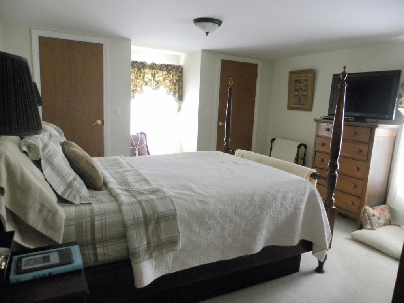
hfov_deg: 67.3
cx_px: 202
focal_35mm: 26
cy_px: 152
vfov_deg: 53.1
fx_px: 303
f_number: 2.8
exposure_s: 1/37.4
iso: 400
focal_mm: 4.6
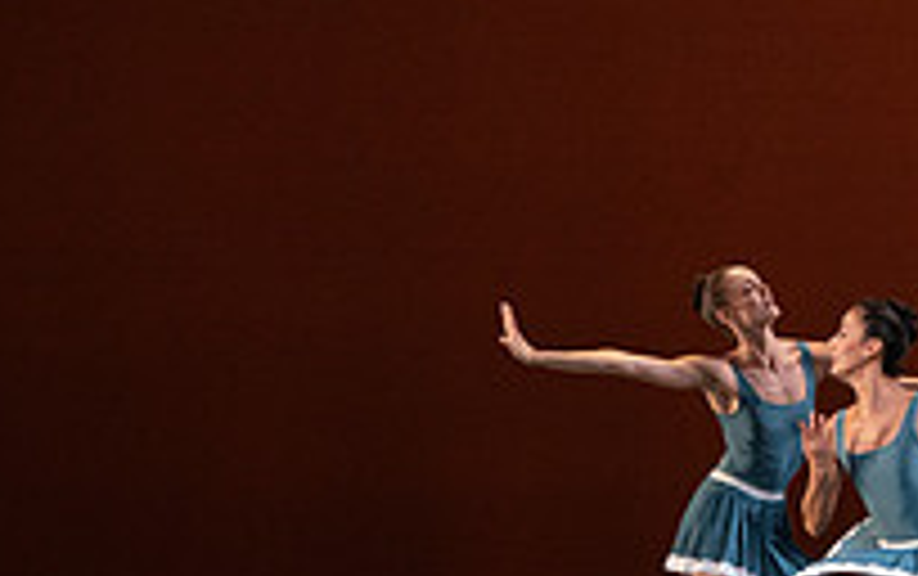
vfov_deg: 2.3
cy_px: 146
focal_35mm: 567
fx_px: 14201
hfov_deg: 3.7
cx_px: 1004
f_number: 9
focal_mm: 196
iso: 5000
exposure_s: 1/400
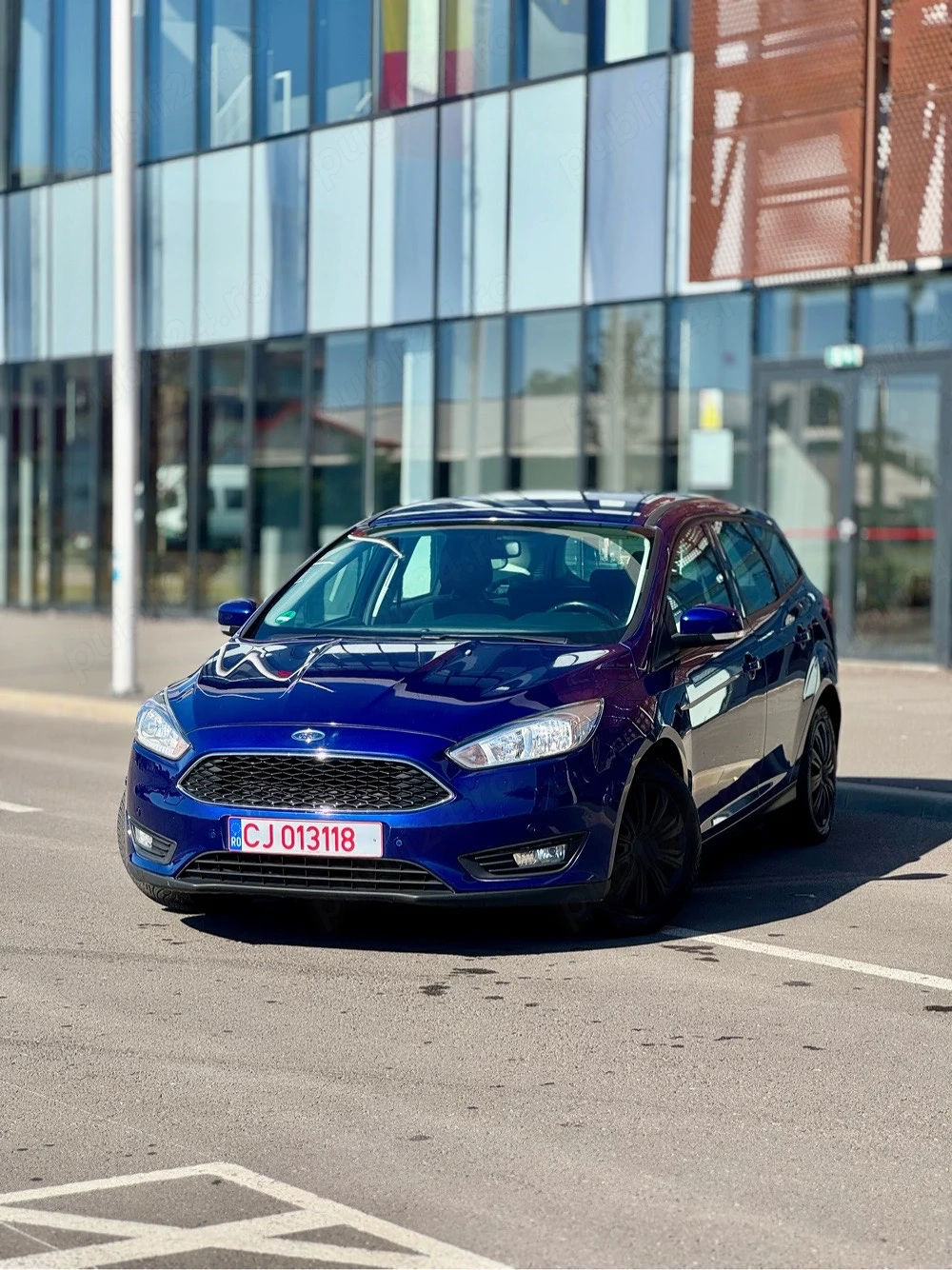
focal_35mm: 77
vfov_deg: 25.3
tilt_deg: -2.1
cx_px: 476
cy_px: 635
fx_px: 2824
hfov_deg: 19.1
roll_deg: -1.2
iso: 25
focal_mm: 9
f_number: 2.8
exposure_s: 1/619
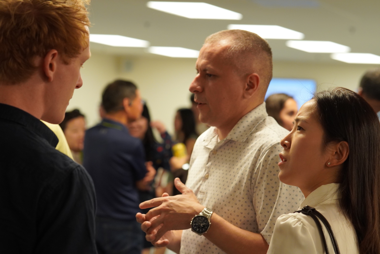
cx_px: 190
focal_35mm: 112
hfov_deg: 18.2
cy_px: 127
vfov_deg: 12.2
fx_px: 1187
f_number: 4
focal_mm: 75
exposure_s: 1/160
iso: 1250
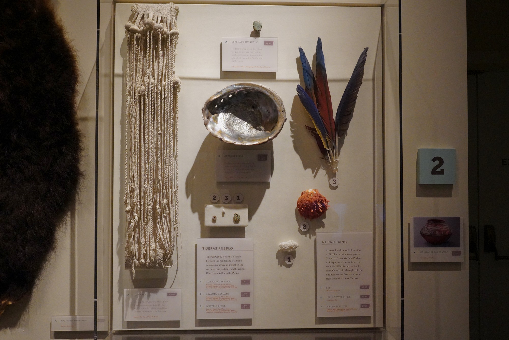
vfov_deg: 46.4
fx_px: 396
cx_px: 254
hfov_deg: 65.5
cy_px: 170
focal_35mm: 28
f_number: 10
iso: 10000
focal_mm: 28
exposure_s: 1/80
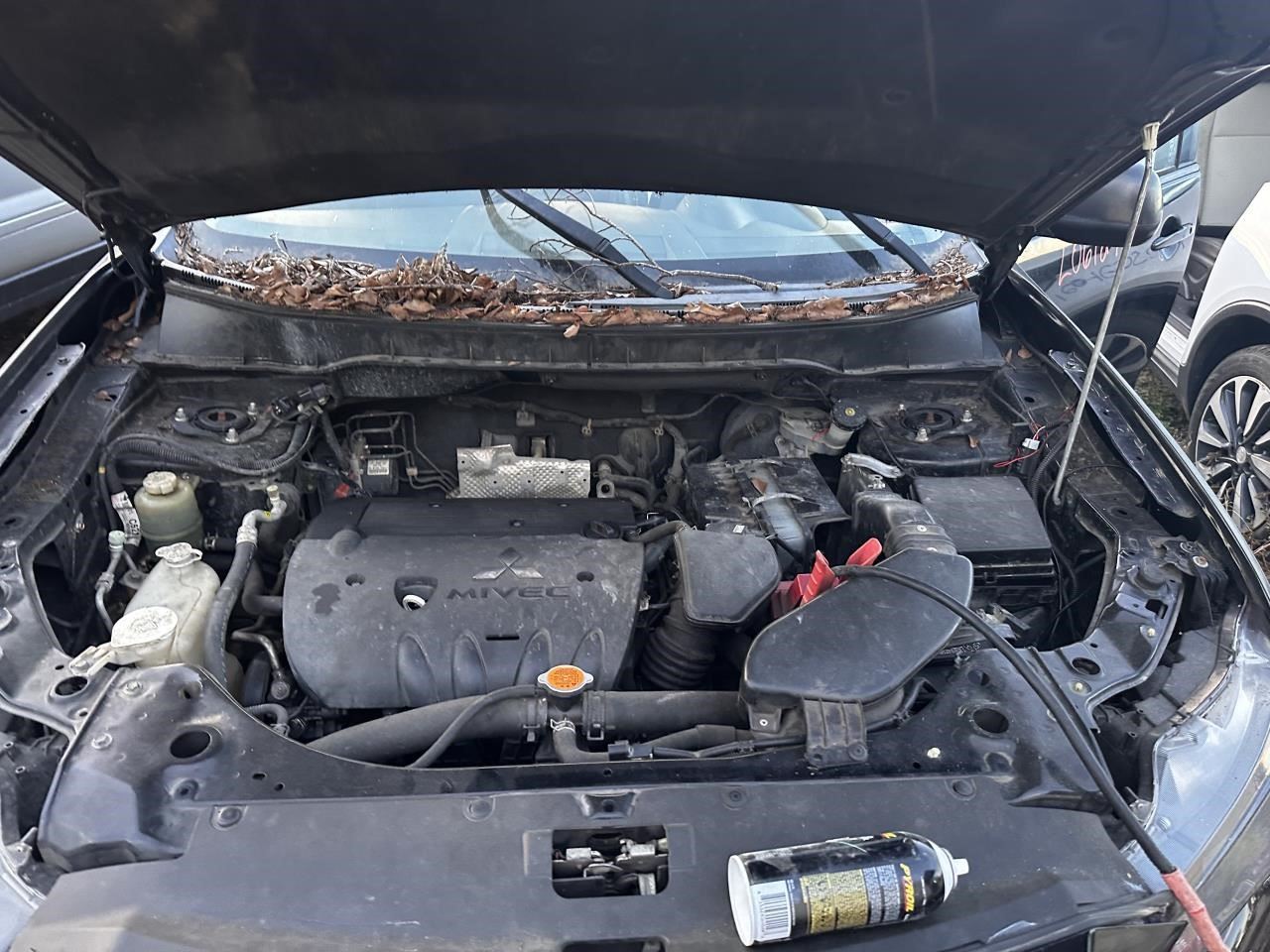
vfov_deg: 56.8
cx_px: 635
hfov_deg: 71.6
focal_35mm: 24
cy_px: 476
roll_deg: +0.4
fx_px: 881
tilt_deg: -33.1
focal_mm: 6.86
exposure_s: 1/60
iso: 400
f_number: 1.78
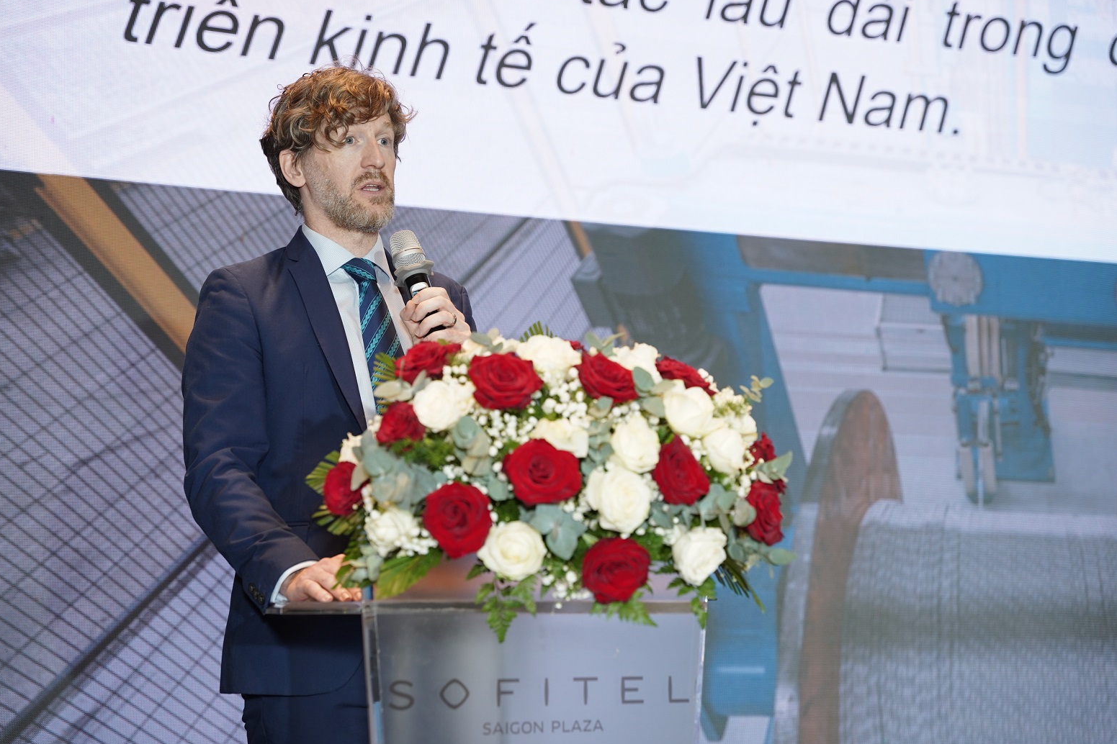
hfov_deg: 30.7
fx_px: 2032
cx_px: 552
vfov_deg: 20.8
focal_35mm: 66
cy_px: 370
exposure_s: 1/125
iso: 800
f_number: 3.5
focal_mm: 64.5
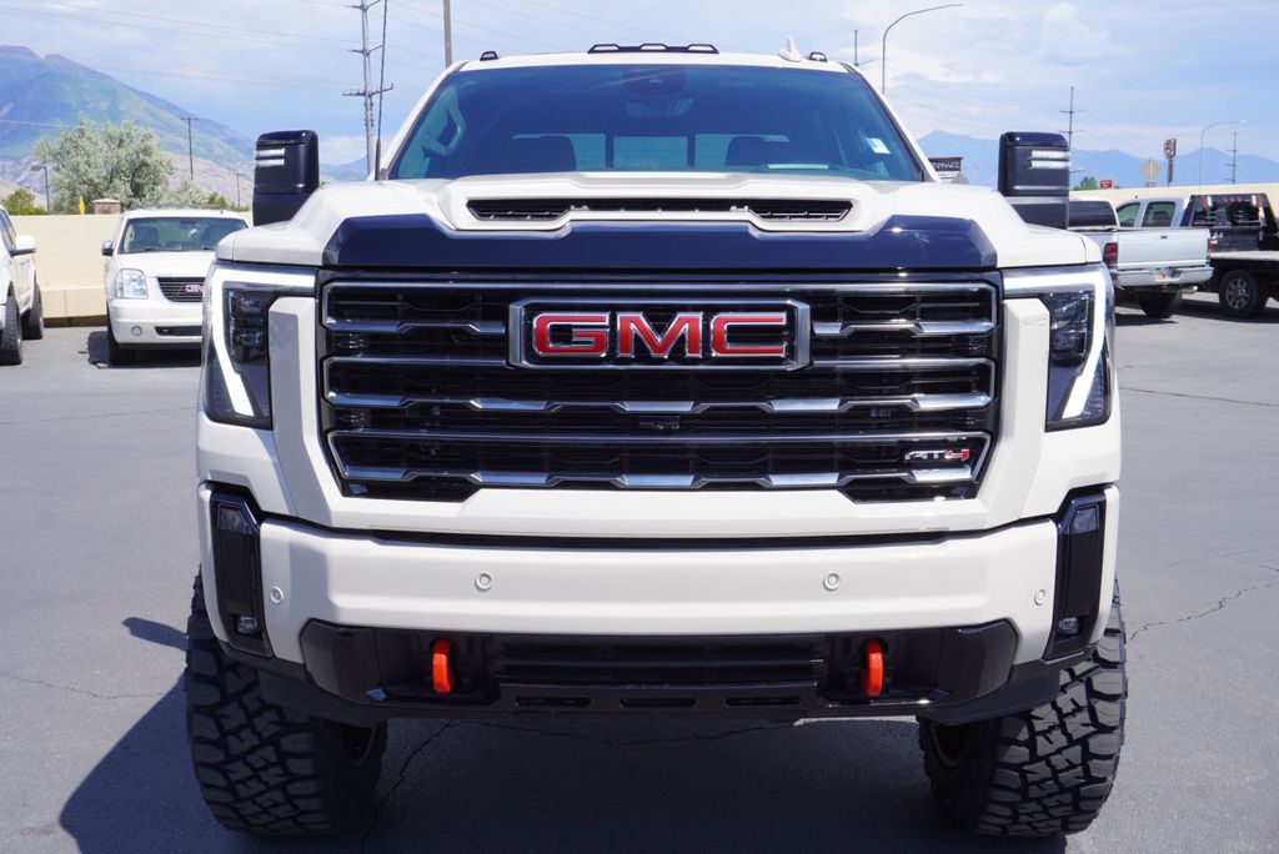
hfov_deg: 53.1
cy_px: 427
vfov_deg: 36.9
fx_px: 1280
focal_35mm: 36
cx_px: 640
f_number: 10
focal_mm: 24
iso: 100
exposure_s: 1/125
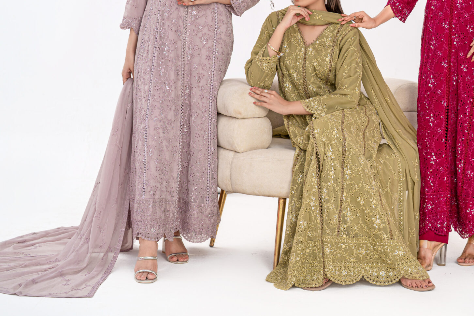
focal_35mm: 88
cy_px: 43
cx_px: 352
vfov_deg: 15.4
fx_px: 1159
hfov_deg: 22.9
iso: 125
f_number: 4
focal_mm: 50
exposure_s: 1/200
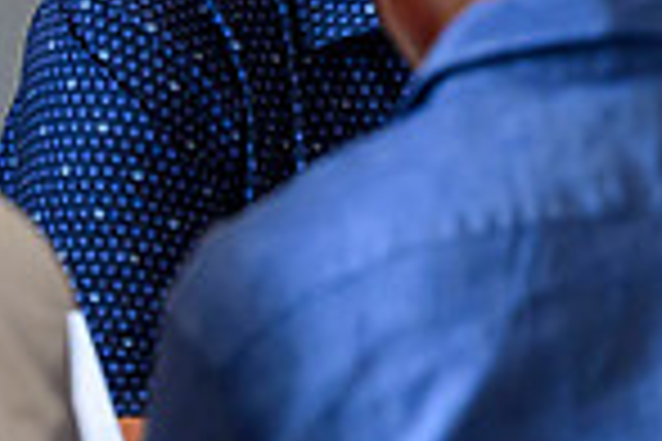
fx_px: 14103
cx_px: -612
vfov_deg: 1.8
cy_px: -358
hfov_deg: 2.7
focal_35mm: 767
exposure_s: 1/640
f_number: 4
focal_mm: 195
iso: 4000
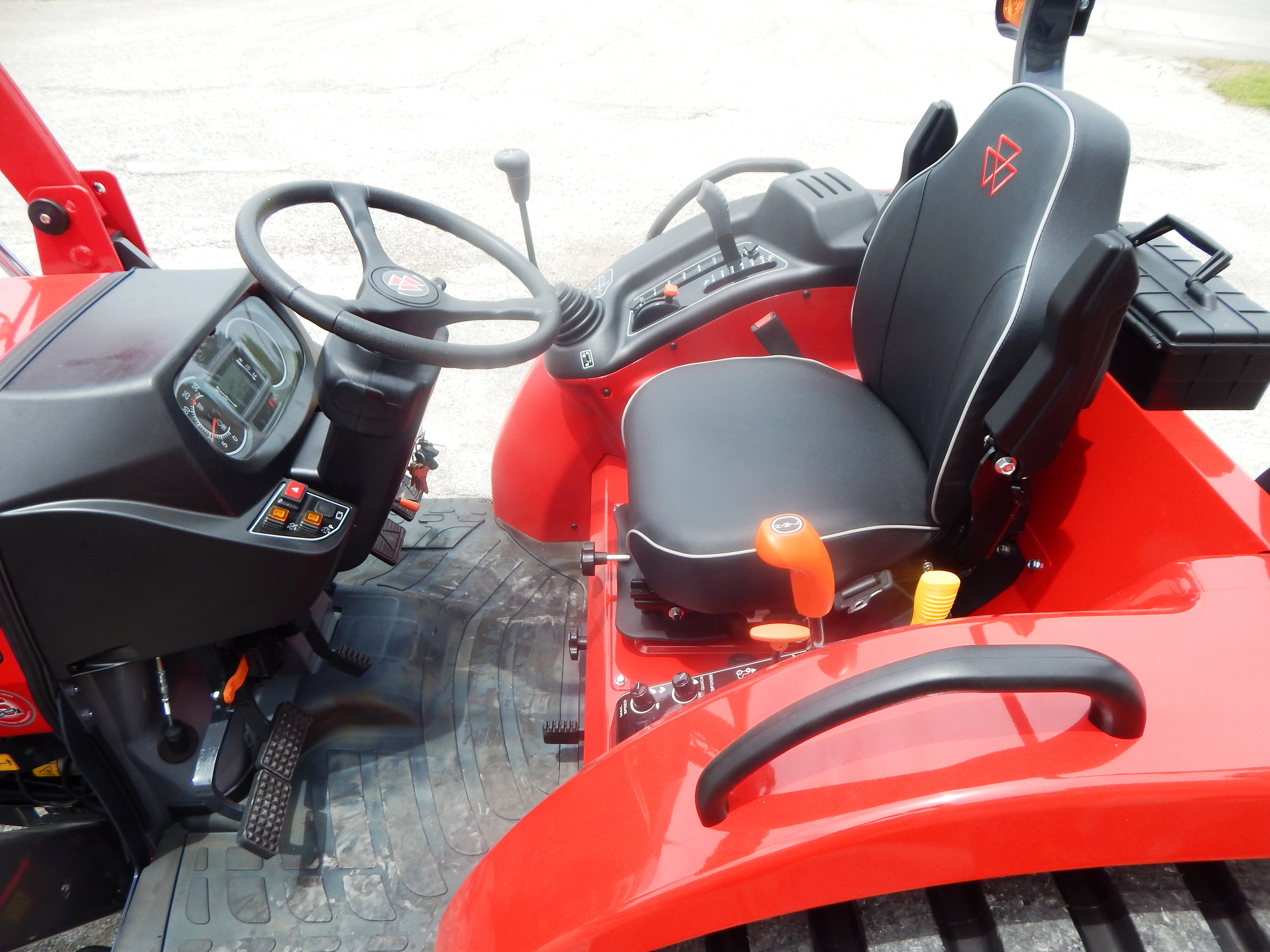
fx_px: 807
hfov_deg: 76.4
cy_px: 476
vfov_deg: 61.1
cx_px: 635
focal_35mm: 22
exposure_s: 1/800
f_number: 3
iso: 125
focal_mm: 4
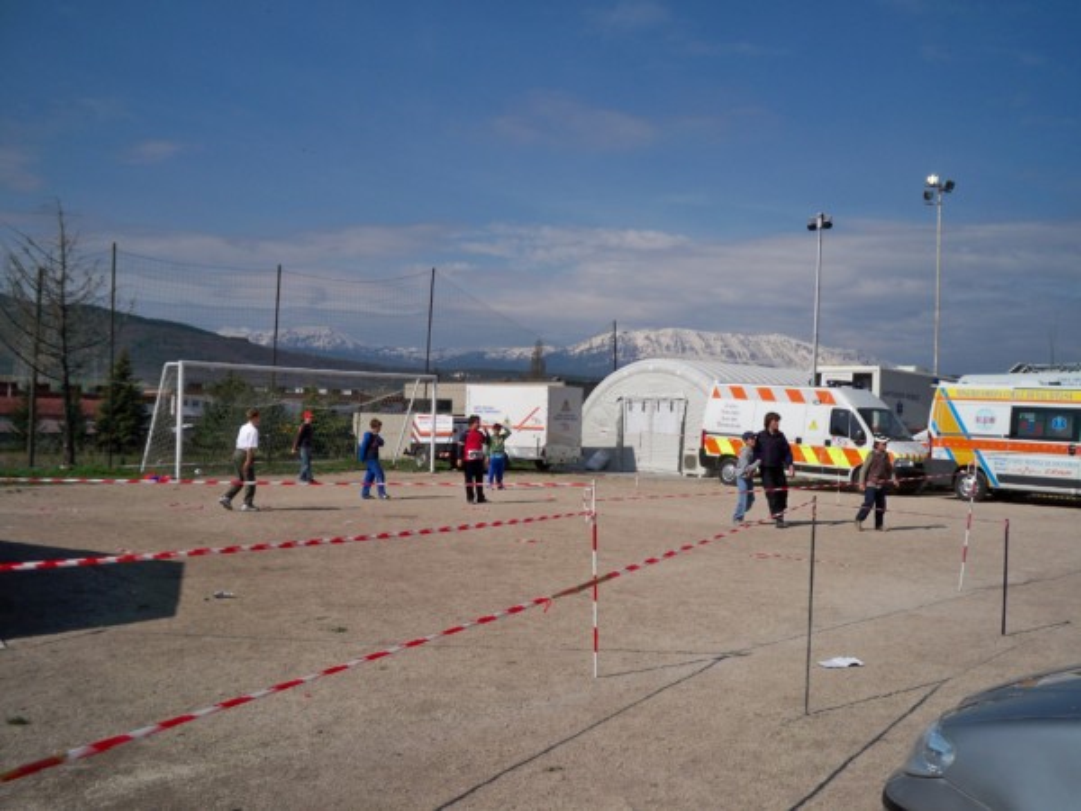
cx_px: 540
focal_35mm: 35
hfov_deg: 52.6
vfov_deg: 40.7
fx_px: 1093
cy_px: 406
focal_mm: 6.3
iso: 64
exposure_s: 1/1000
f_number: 4.7
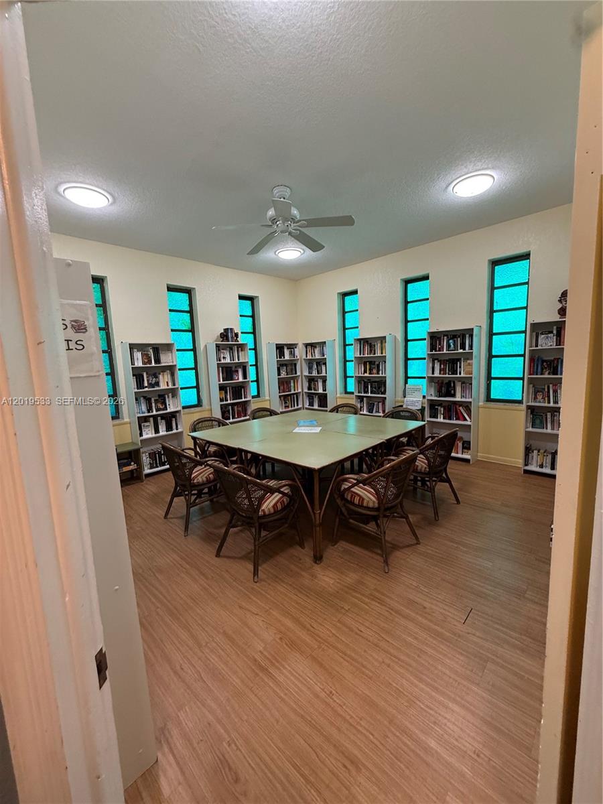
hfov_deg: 85.7
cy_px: 402
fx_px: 325
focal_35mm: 14
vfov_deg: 102.1
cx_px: 302
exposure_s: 1/60
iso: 250
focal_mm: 2.22
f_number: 2.2
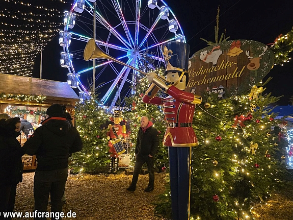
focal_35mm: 24
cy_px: 106
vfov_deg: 56.8
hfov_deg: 71.6
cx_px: 146
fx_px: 203
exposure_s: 1/100
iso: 1250
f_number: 1.7
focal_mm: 6.3
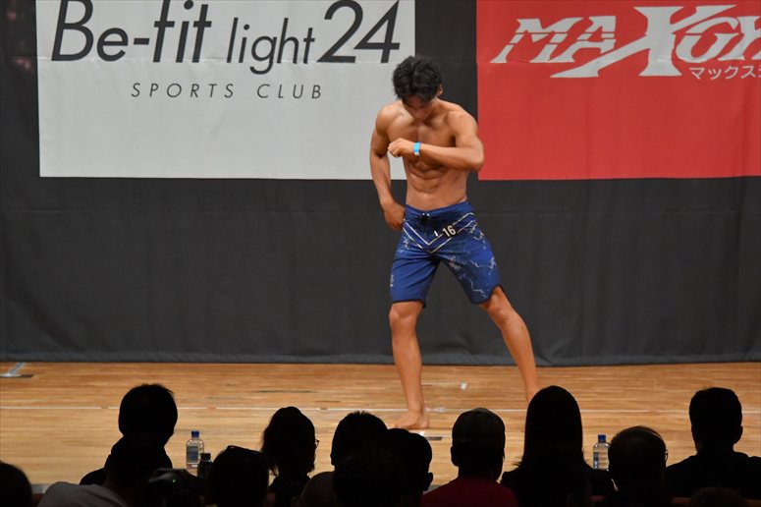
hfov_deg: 8.6
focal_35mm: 240
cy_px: 254
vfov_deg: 5.7
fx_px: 5071
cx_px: 380
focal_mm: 160
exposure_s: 1/400
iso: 6400
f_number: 5.6
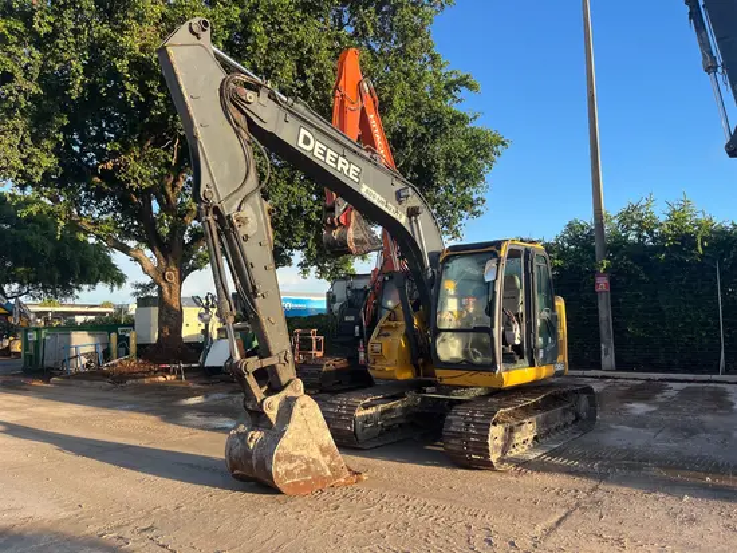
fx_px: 554
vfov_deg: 53.1
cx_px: 368
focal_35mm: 26
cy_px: 276
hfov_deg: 67.3
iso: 50
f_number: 1.6
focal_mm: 5.1
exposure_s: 1/777
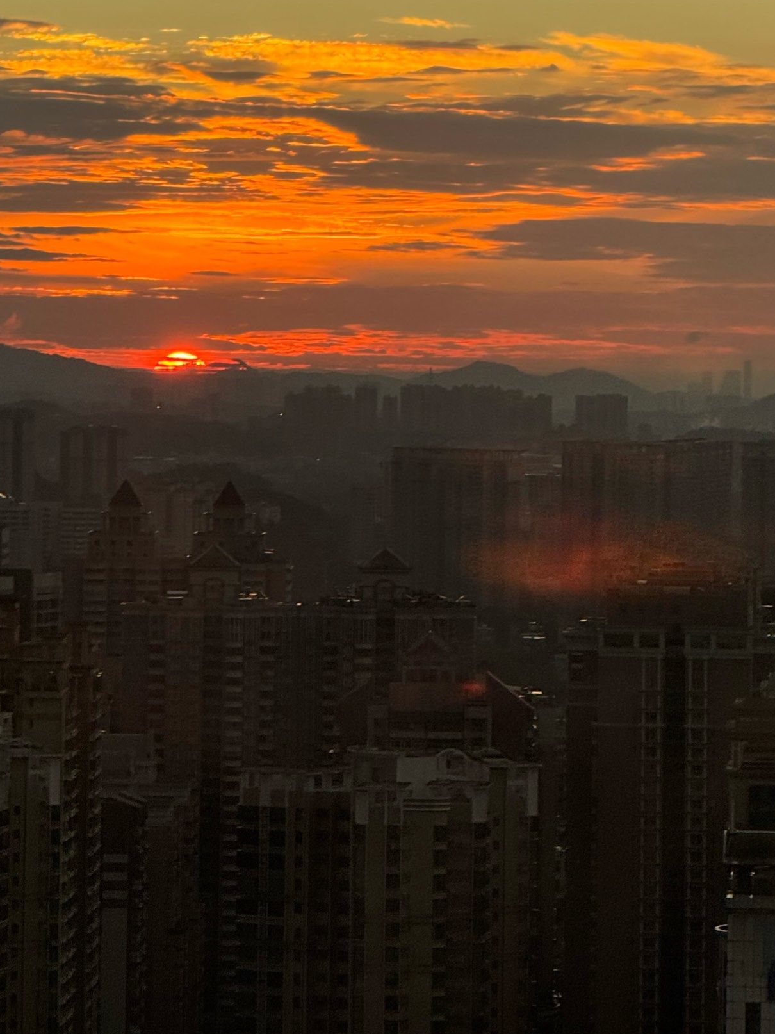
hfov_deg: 7.3
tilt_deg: +2.5
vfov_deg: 9.7
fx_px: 6061
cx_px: 292
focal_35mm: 203
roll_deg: -1.2
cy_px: 205
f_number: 2.8
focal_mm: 15.66
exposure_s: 1/101
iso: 50
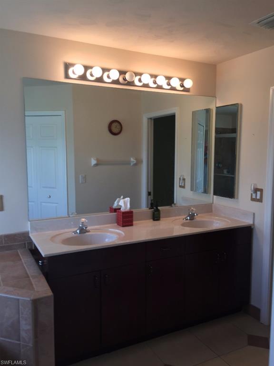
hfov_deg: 48.2
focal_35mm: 29
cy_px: 183
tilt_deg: -6.1
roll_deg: -0.4
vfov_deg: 61.7
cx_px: 137
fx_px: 306
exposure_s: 1/60
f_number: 2.2
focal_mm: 4.15
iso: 32
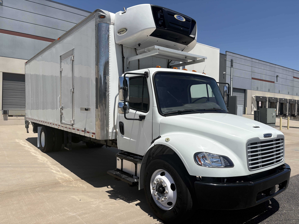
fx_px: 225
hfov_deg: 67.3
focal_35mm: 26
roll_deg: -0.5
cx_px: 150
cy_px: 112
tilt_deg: -2.0
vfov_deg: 53.1
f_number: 1.6
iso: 50
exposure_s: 1/6993
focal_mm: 5.96
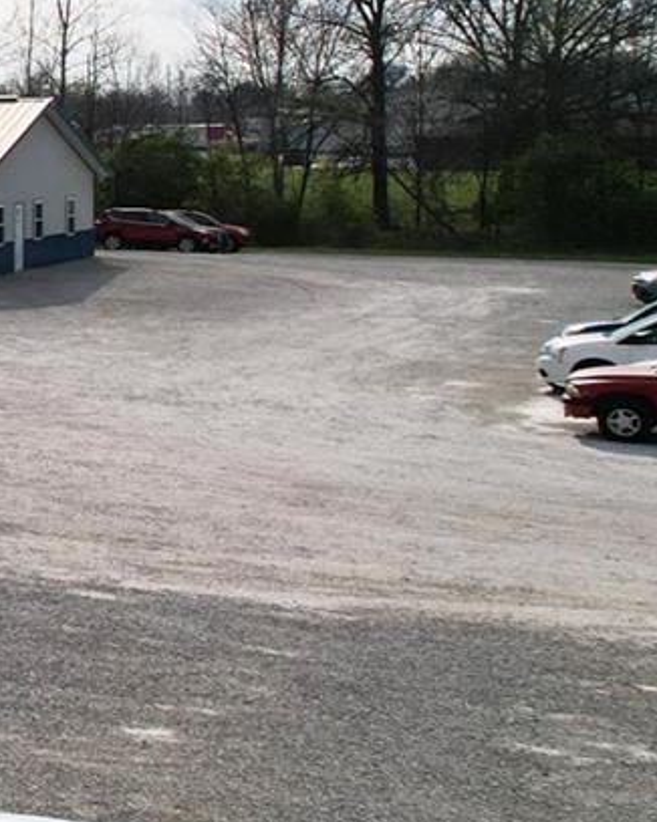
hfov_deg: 13.7
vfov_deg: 23.2
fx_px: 1970
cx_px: -919
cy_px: 169
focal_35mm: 81
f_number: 2.8
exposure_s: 1/5000
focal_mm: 8.38
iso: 130
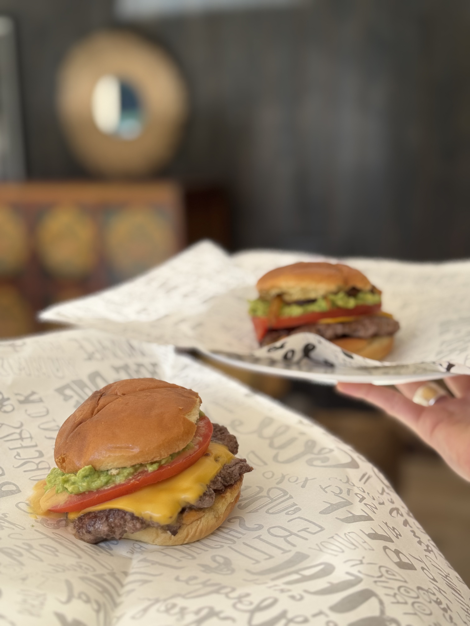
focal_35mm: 48
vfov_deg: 39.7
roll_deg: +2.5
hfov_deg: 30.3
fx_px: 869
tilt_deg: -10.9
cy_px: 313
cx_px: 235
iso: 64
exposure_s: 1/381
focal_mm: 6.76
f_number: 1.78
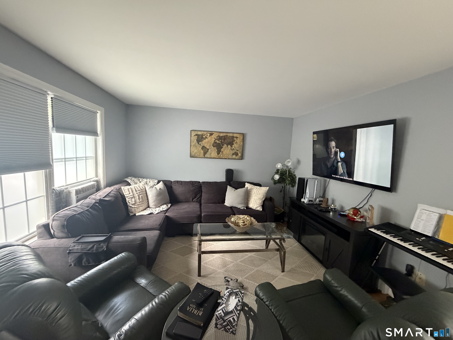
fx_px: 183
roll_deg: -2.6
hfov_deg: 102.1
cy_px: 170
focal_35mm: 14
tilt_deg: -5.9
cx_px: 226
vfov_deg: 85.7
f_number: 2.2
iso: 800
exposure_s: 1/60
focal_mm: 2.22
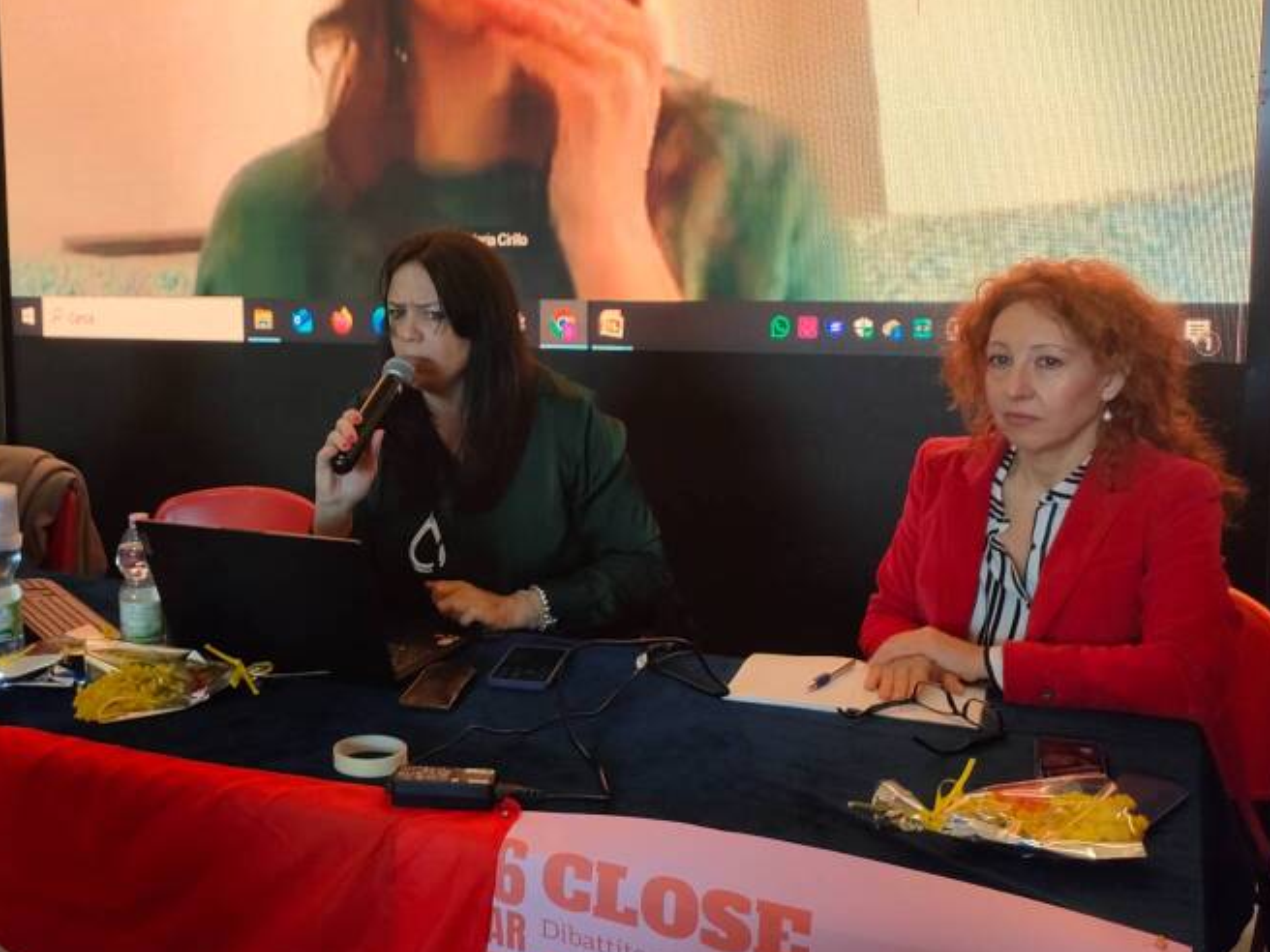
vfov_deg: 36.7
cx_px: 321
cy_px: 387
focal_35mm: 39
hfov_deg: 46.2
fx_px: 1431
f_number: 1.7
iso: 64
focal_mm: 4.73
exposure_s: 1/50
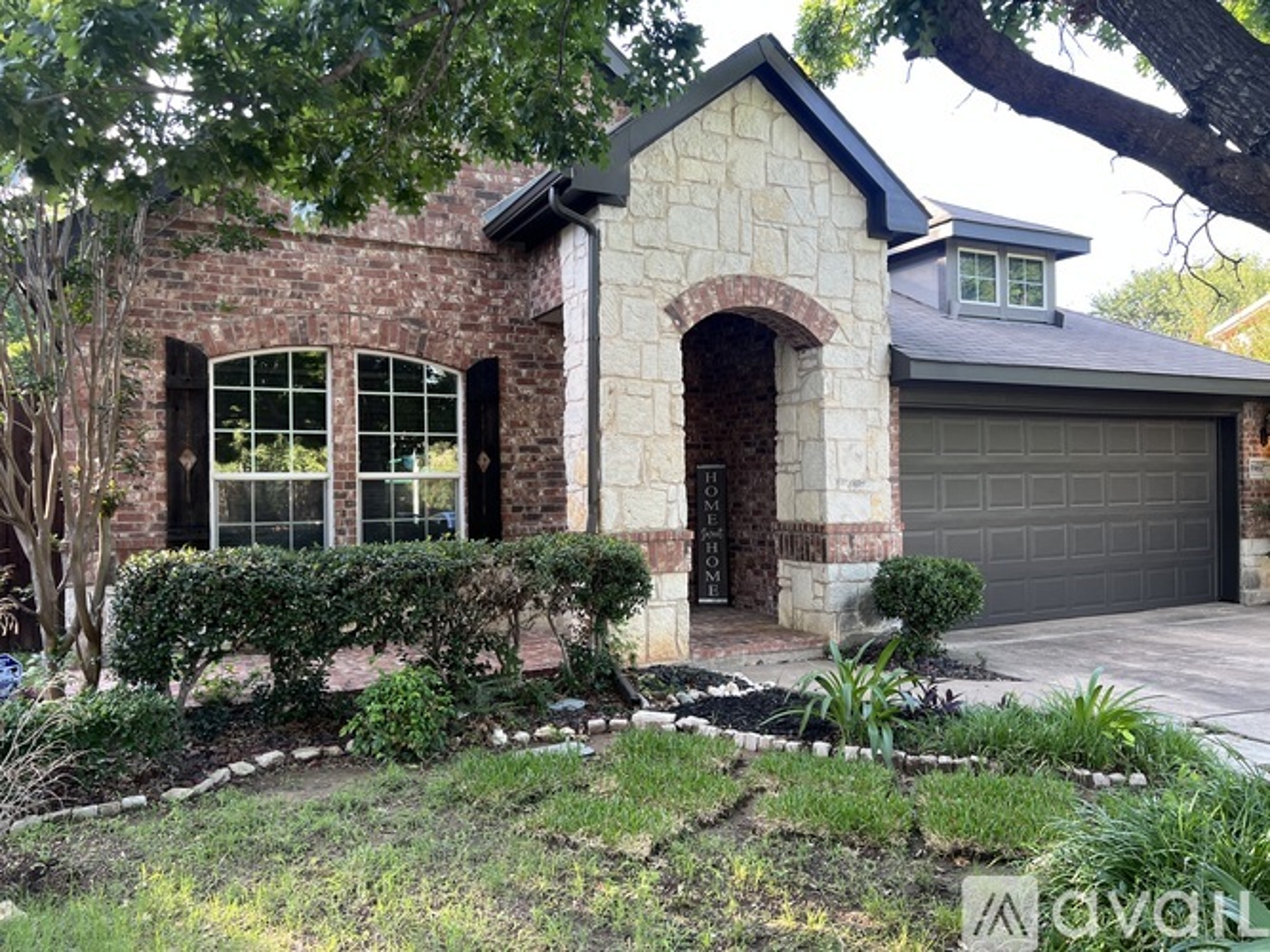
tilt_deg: +0.1
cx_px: 635
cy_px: 476
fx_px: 954
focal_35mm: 26
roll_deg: +1.2
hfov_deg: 67.3
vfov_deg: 53.0
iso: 40
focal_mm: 5.7
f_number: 1.5
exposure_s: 1/121
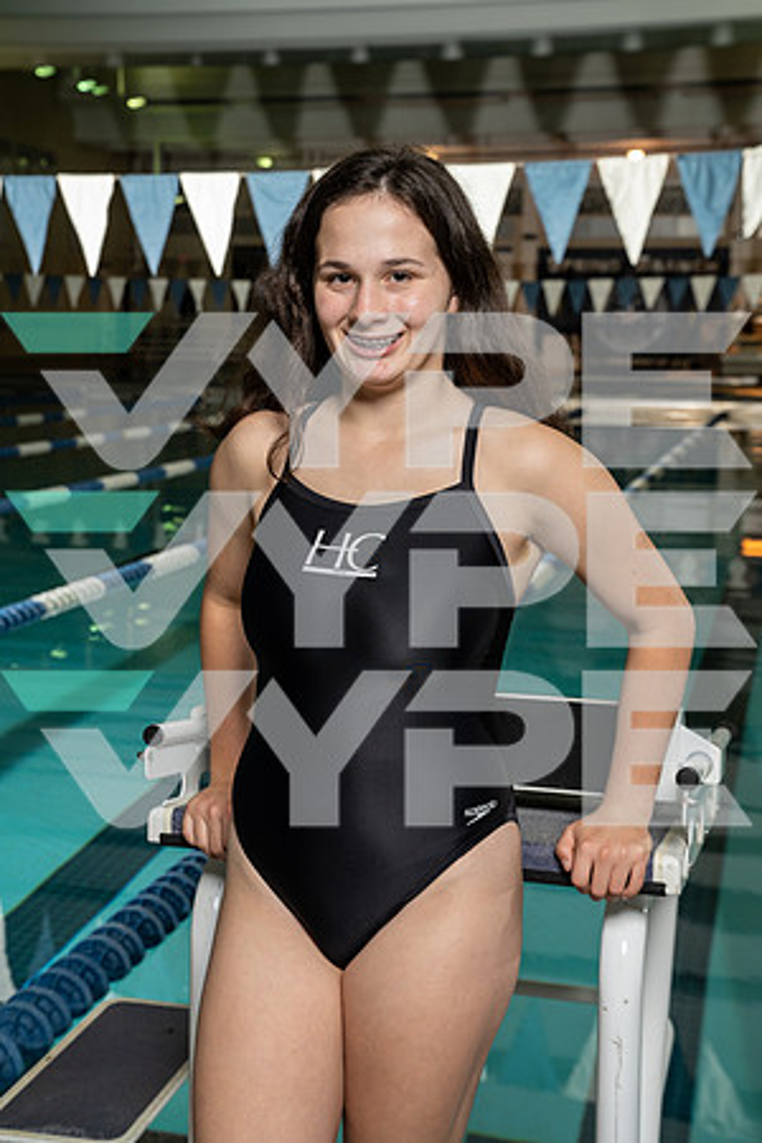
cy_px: 572
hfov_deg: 26.5
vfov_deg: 38.9
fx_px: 1619
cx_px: 381
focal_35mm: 51
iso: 640
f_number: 5.6
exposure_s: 1/250
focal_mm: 51
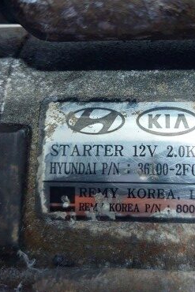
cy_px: 100
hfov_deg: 29.6
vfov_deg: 43.1
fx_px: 365
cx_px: 133
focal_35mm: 45
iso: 125
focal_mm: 5.23
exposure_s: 1/50
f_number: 1.8
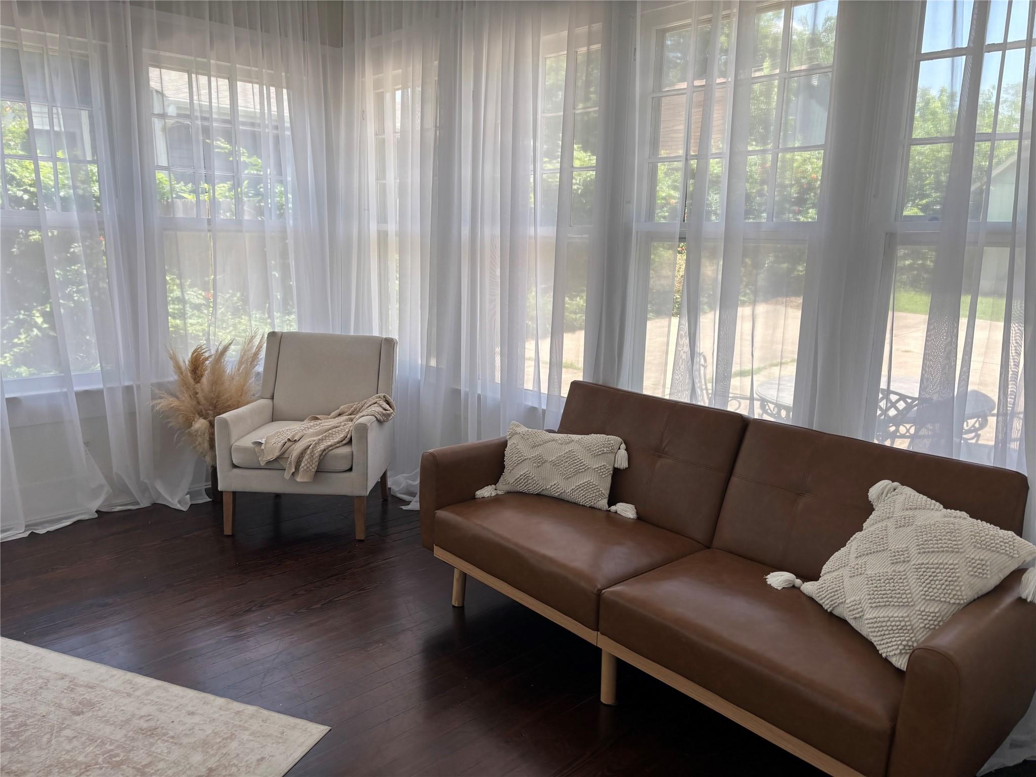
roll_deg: -0.4
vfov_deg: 53.1
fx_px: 778
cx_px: 518
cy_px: 388
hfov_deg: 67.3
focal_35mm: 26
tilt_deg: -12.5
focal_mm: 5.96
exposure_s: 1/416
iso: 50
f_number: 1.6
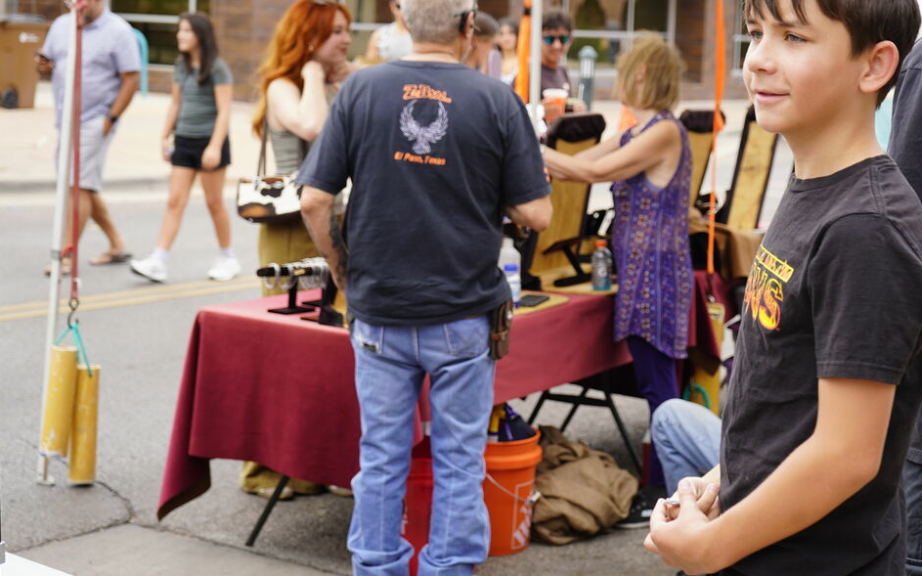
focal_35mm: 75
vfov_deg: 17.4
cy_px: 236
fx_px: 1884
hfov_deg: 27.5
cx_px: 529
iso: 100
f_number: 5.6
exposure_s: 1/125
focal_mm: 59
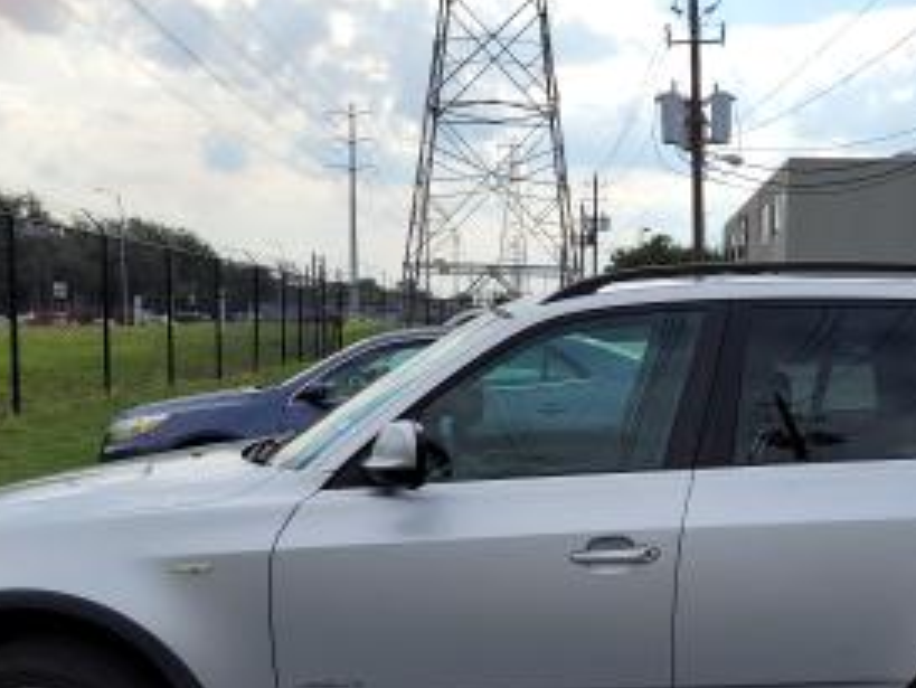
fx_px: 1271
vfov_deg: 29.9
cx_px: 604
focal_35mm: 48
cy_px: 497
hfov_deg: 39.2
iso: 40
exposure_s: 1/2510
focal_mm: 5.4
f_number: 1.8
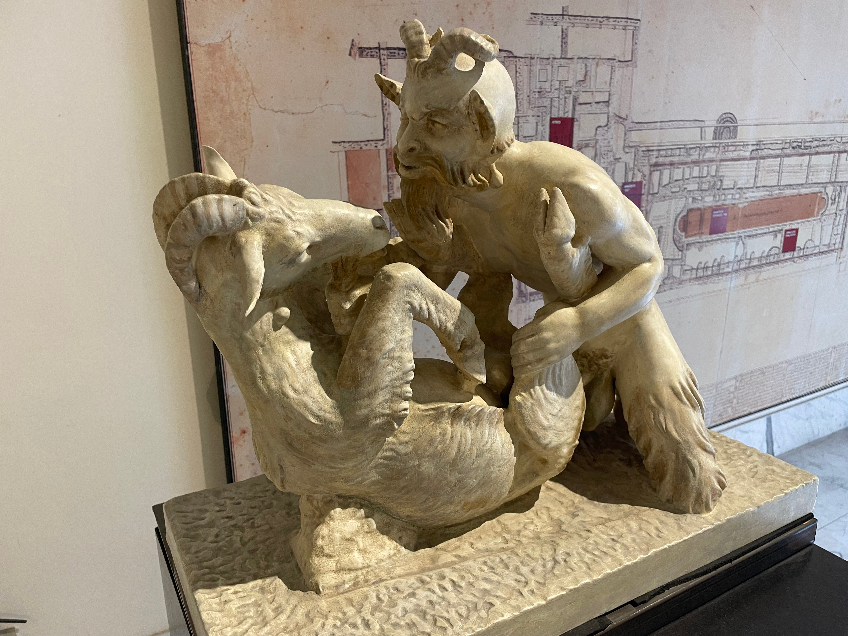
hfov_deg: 67.3
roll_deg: +0.9
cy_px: 318
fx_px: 637
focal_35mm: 26
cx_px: 424
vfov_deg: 53.1
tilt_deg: -16.9
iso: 80
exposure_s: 1/50
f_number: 1.6
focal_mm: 4.2
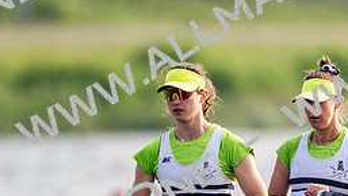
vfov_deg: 0.9
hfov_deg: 1.5
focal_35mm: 1419
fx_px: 13103
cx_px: 183
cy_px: 149
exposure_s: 1/2500
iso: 360
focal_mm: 600
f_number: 4
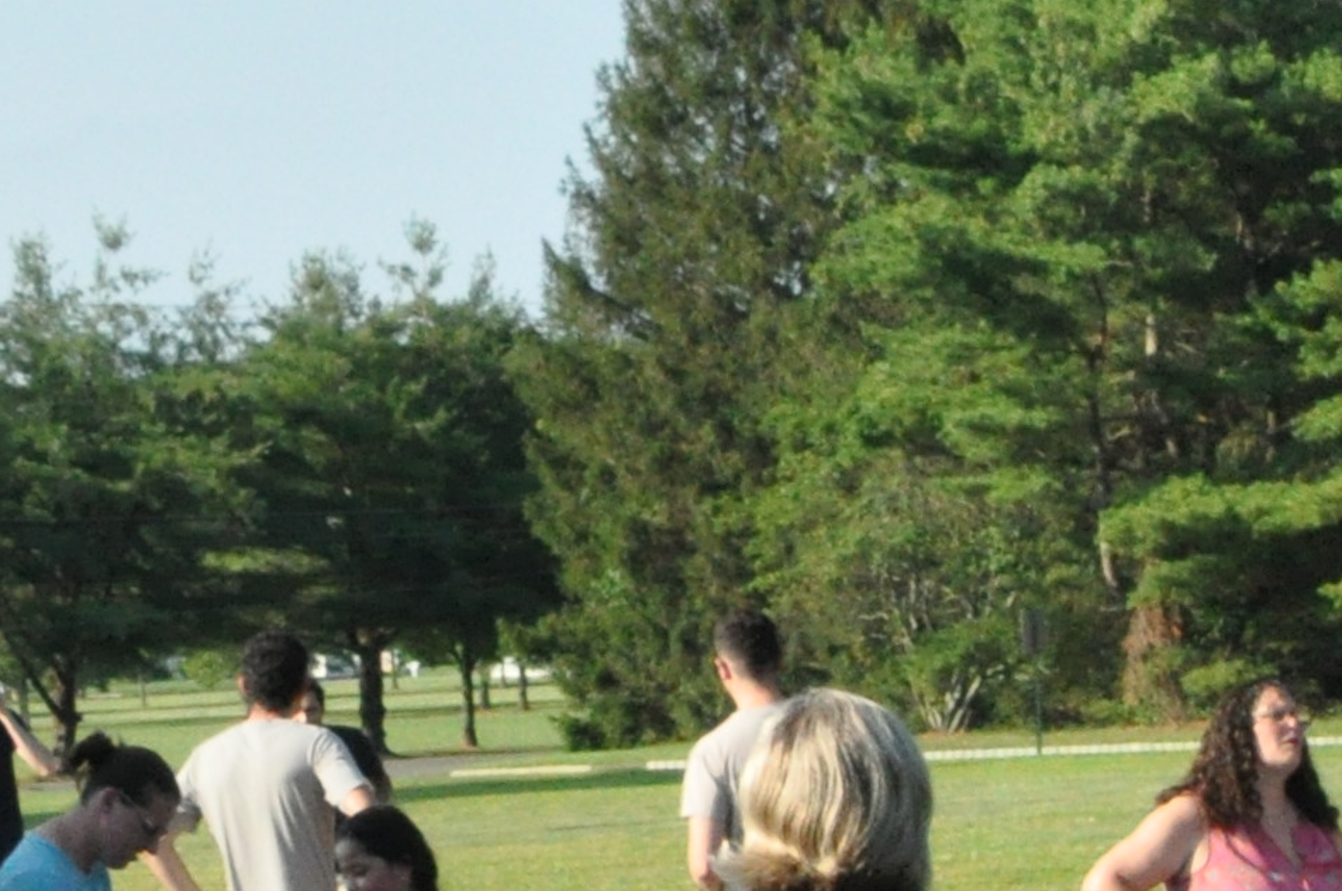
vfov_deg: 6.9
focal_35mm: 189
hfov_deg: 10.4
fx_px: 7037
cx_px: 2274
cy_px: 1930
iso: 1600
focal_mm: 28
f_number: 14
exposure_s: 1/200
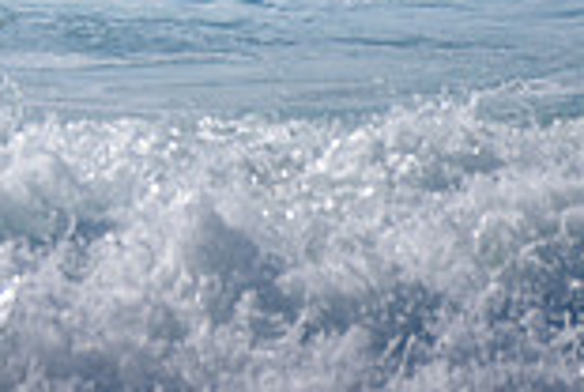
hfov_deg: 0.9
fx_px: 37187
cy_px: -355
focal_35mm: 2288
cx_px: -639
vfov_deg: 0.6
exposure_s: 1/2000
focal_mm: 500
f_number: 5.6
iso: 110
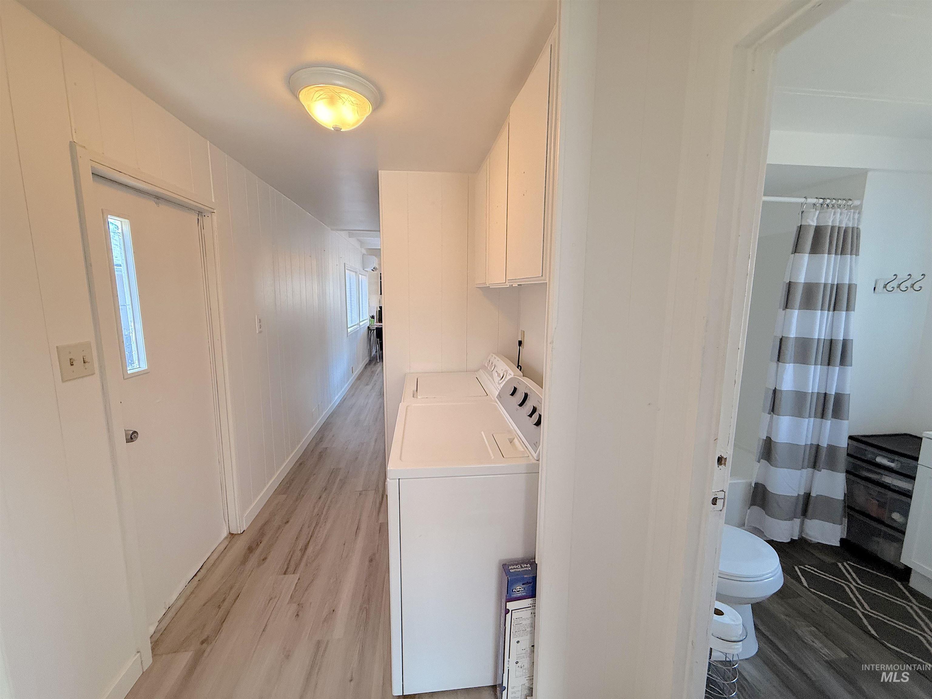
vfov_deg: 85.7
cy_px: 350
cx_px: 466
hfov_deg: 102.1
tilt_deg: -7.8
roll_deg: +0.2
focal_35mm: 14
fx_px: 377
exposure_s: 1/120
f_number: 2.2
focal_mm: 2.22
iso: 200
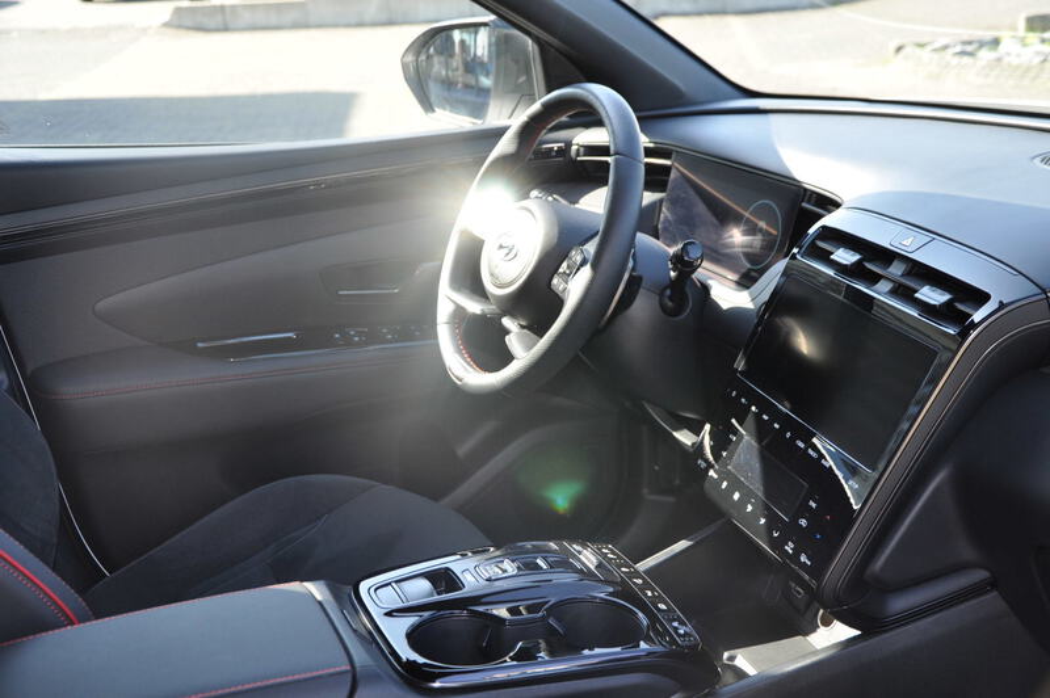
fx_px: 1399
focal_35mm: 48
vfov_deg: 28.0
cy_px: 349
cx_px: 525
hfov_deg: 41.1
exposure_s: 1/160
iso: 400
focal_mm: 32
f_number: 4.2
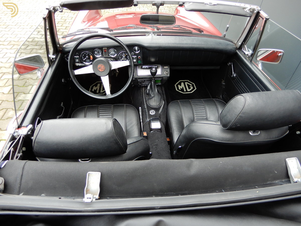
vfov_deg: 56.8
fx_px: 209
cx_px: 150
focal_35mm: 24
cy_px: 113
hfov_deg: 71.6
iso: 80
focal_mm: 4.3
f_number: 3.4
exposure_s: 1/40
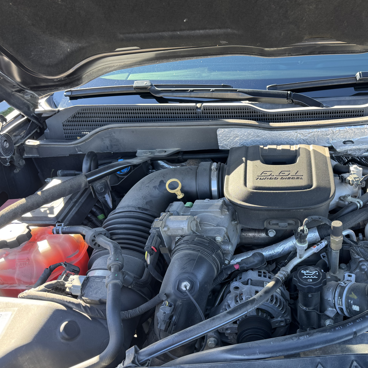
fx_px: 373
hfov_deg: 50.8
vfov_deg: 52.5
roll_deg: +3.6
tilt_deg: -30.2
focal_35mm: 31
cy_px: 191
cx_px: 266
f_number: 1.78
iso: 80
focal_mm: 6.76
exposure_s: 1/121
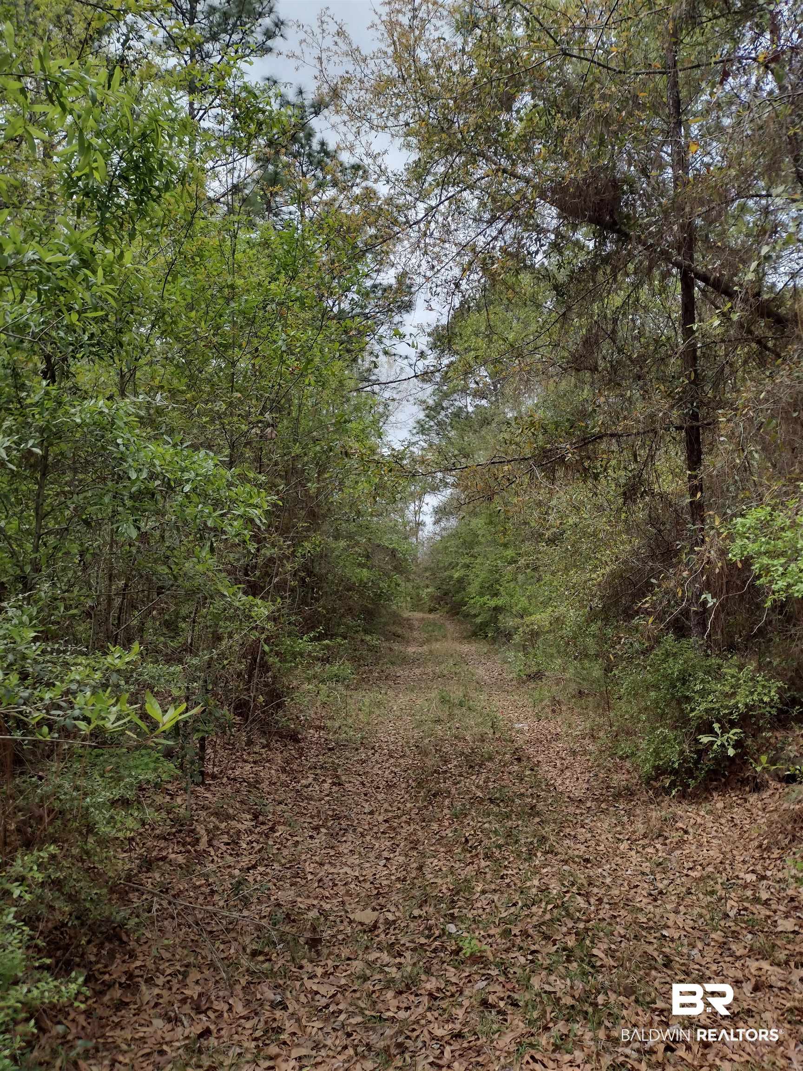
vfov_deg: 65.3
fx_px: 835
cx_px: 402
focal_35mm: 27
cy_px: 536
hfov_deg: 51.4
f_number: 1.7
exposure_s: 1/1481
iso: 100
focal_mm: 4.71
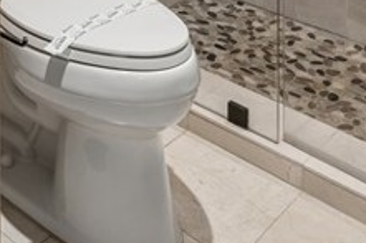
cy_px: -305
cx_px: -38
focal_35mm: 65
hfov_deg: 28.2
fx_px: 660
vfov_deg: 14.9
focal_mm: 14
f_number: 8
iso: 400
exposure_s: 1/20
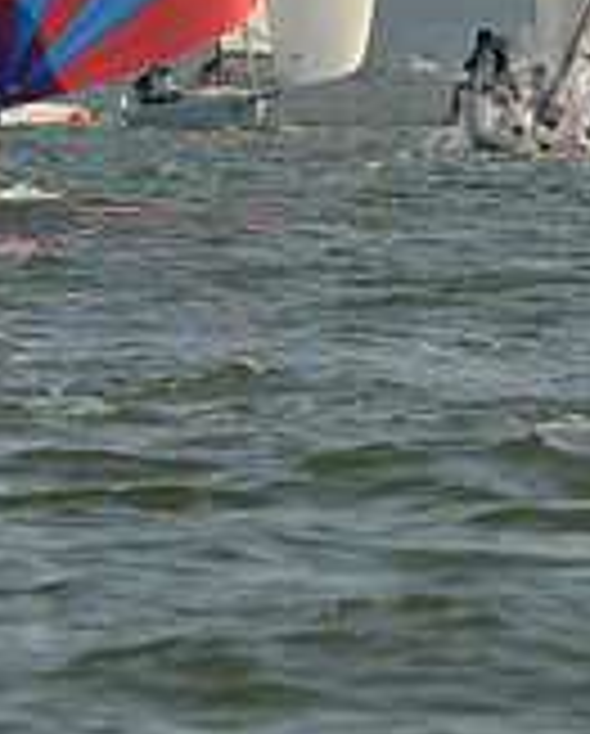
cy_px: -549
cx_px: 38
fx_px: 14518
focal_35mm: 667
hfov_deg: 2.3
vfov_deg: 2.9
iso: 280
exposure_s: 1/1600
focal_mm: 200
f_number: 8
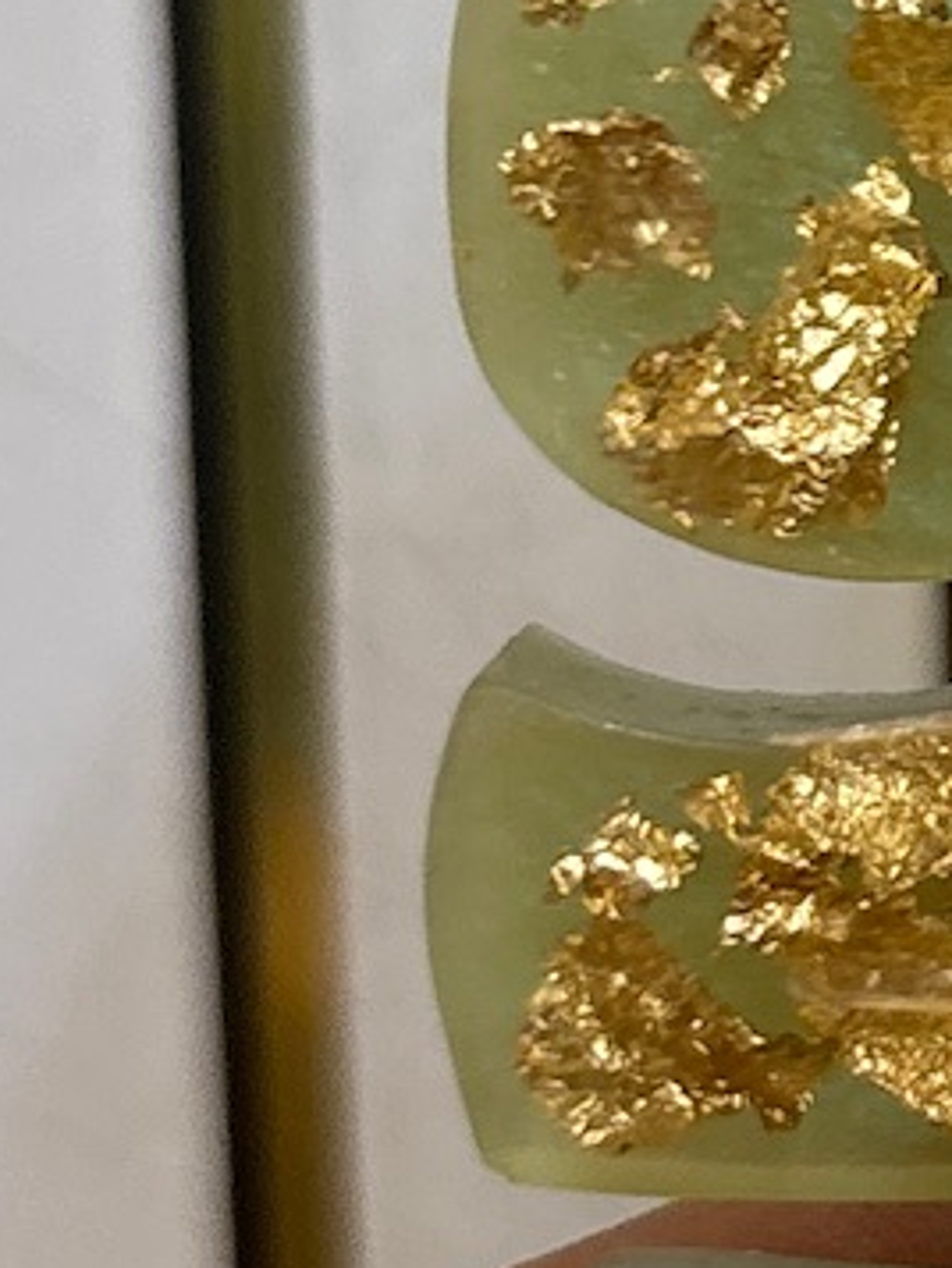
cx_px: 1968
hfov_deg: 9.3
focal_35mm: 149
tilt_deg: -9.6
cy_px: -135
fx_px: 5460
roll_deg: +0.4
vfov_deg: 13.0
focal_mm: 5.96
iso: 100
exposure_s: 1/50
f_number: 1.6
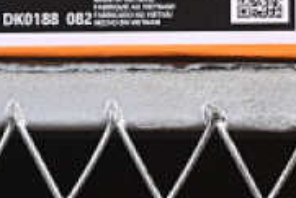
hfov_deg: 4.6
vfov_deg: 3.0
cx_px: 432
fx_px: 3686
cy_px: -299
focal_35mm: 448
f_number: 7.1
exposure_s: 1/80
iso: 160
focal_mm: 50
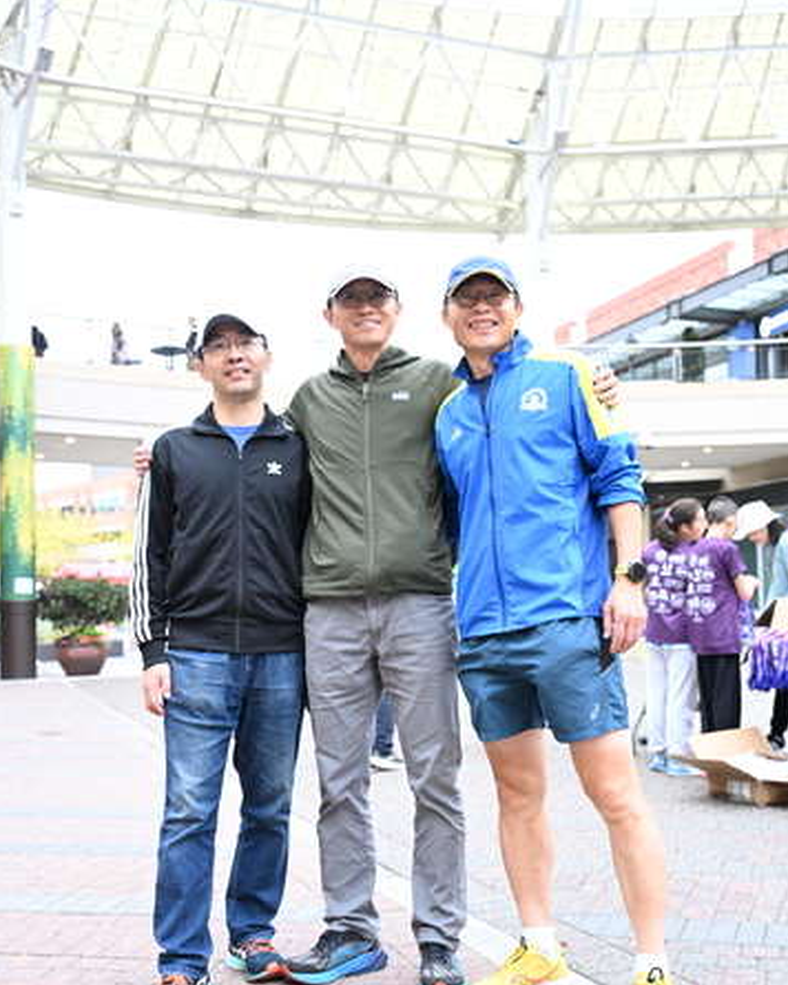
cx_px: 397
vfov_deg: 49.4
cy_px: 571
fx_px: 1066
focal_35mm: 37
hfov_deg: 40.6
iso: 1600
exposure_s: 1/200
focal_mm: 31.5
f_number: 4
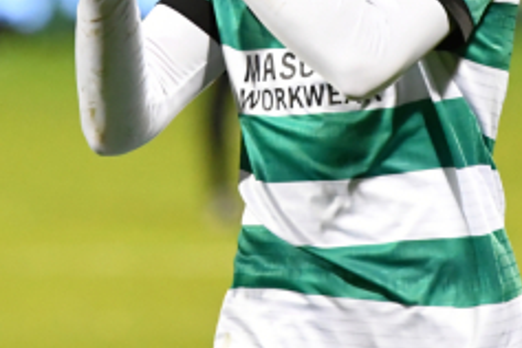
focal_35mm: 1416
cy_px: -193
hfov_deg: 1.5
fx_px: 20530
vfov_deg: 1.0
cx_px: 172
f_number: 4
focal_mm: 280
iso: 5000
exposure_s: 1/800
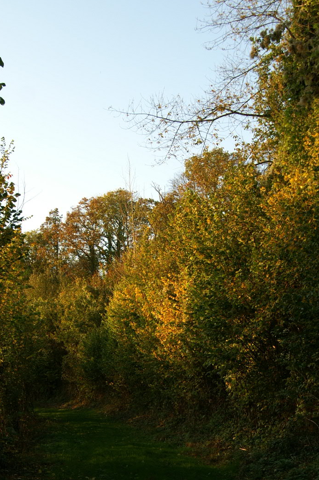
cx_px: 138
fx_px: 692
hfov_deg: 25.9
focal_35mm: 52
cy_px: 332
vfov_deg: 37.7
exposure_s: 1/80
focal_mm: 24
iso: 100
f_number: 6.3
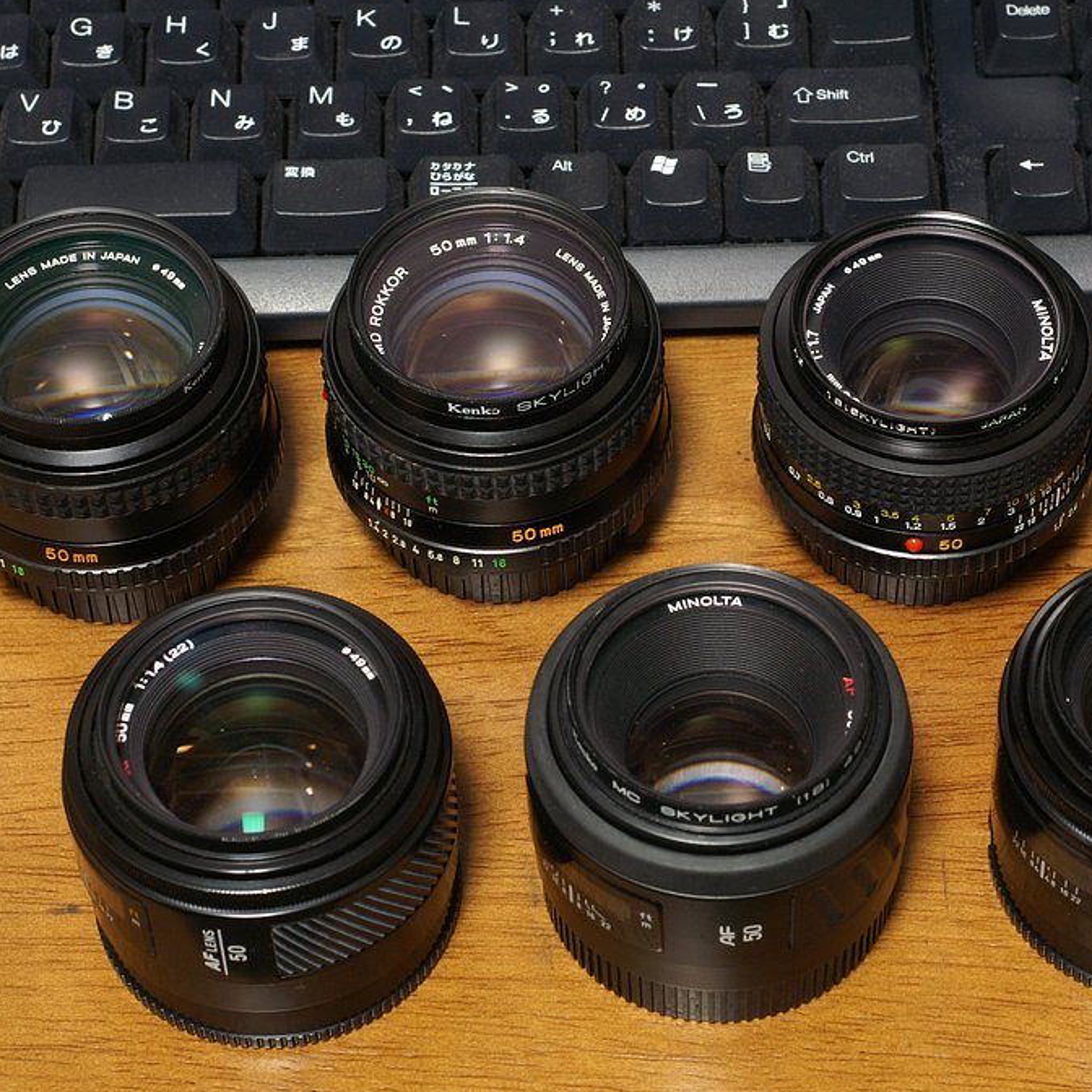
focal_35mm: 97
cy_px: 545
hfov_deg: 17.9
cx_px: 700
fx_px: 3462
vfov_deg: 17.9
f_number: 9
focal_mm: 50
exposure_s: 1/1.25
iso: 400
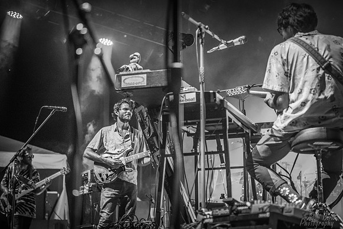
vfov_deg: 18.4
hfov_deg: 27.2
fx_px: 708
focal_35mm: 74
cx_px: 182
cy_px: 114
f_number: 2.8
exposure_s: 1/160
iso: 3200
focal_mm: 70
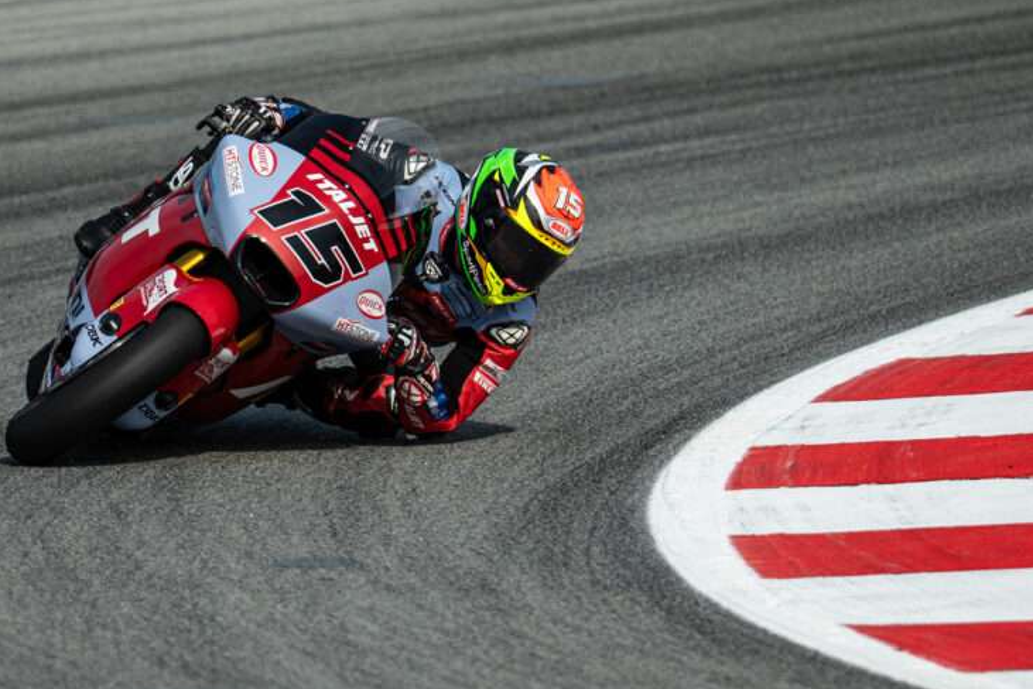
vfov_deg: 1.6
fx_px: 24112
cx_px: 472
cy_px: 282
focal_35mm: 840
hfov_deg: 2.5
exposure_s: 1/2000
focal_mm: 400
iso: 125
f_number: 5
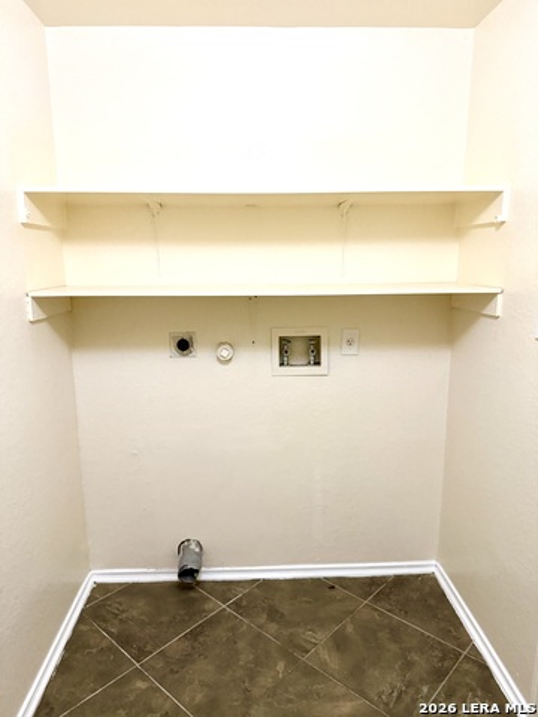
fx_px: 497
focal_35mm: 24
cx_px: 269
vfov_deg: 71.6
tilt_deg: -11.4
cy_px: 358
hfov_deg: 56.8
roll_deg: -0.3
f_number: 1.78
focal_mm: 6.76
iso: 640
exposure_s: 1/60
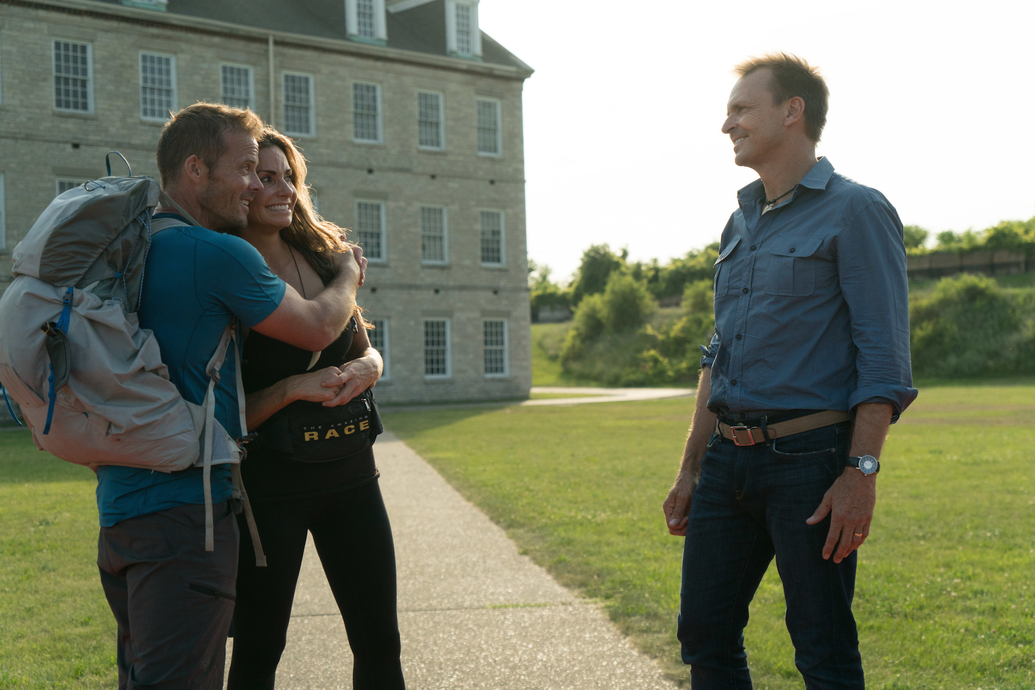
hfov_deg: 37.5
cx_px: 518
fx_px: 1524
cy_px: 345
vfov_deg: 25.5
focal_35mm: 53
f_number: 4.5
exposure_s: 1/4000
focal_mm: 53
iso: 1250
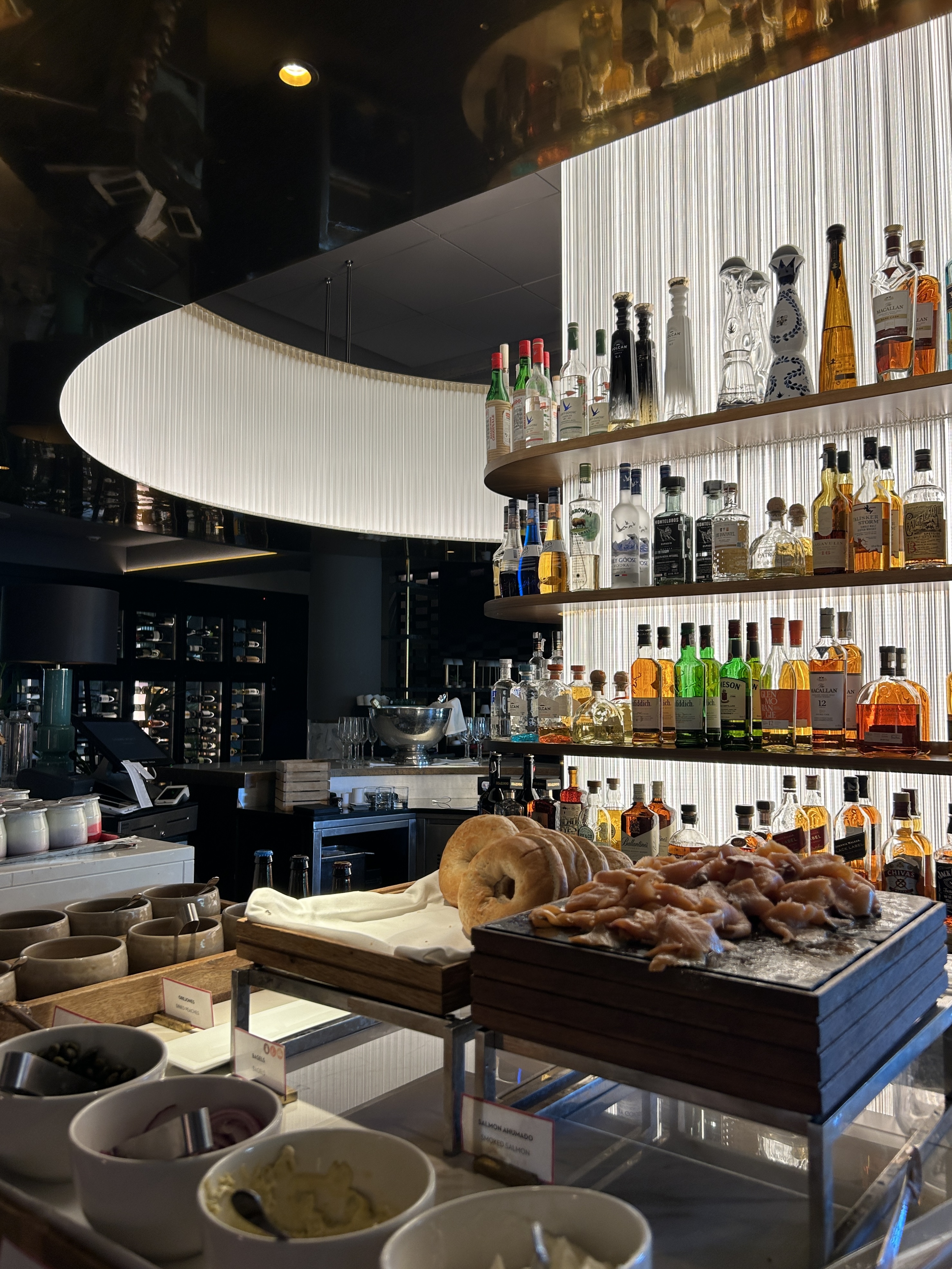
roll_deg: +0.5
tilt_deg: +4.0
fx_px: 953
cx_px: 476
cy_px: 634
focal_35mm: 26
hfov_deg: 53.1
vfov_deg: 67.3
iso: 50
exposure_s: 1/81
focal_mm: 5.7
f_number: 1.5
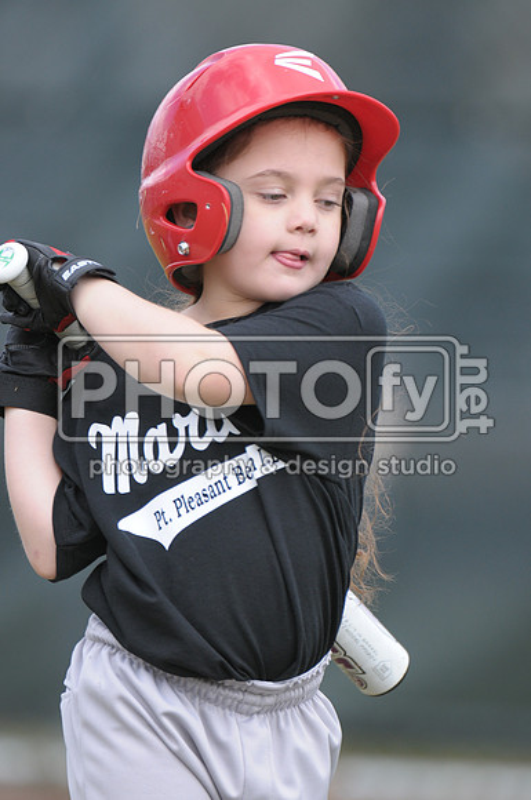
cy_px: 400
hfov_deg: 2.3
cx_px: 266
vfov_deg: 3.4
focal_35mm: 600
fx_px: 13314
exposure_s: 1/640
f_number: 4
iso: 400
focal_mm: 400
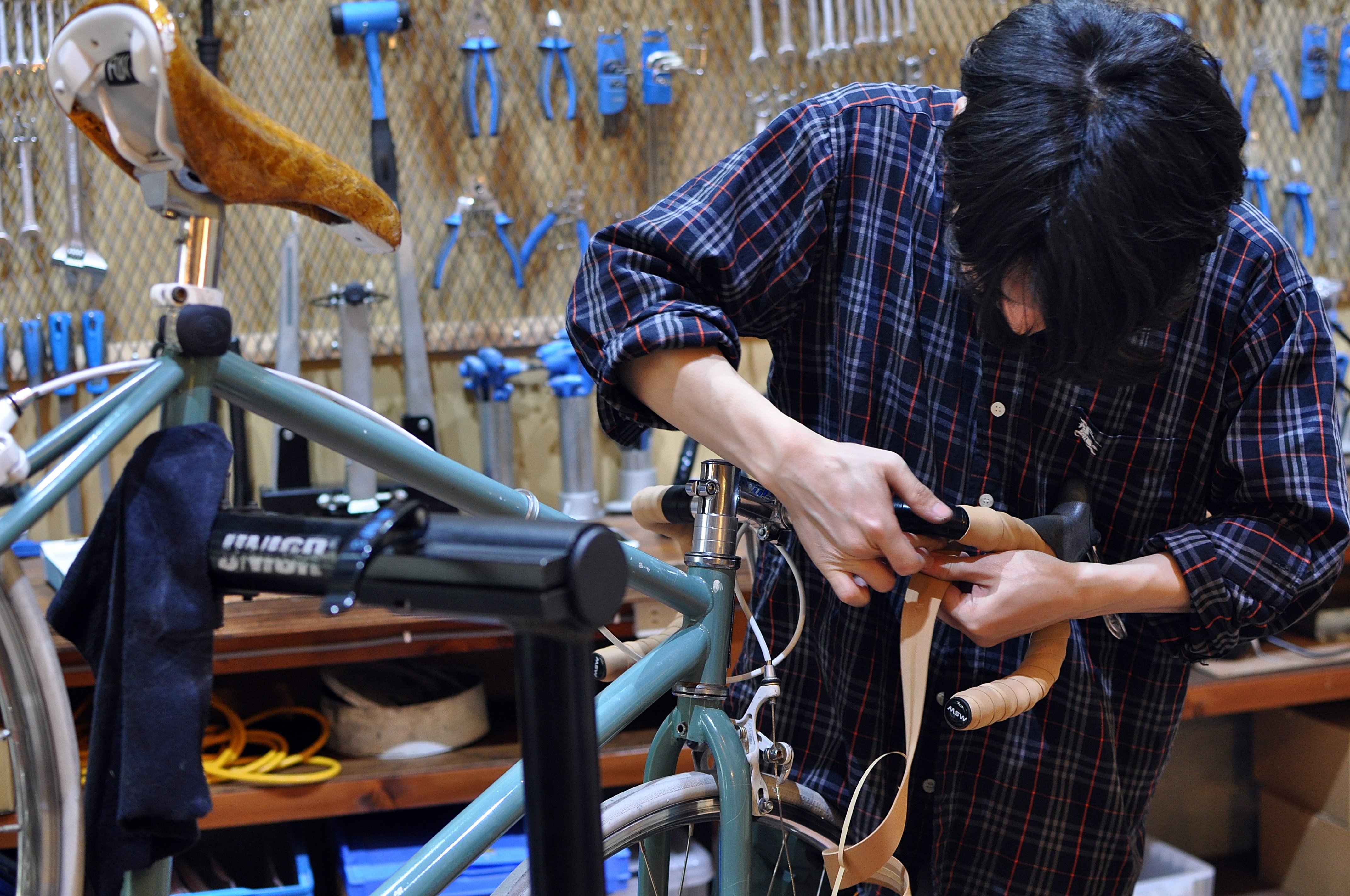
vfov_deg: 25.7
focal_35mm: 52
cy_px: 448
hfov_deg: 37.9
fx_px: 1966
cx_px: 675
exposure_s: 1/30
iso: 800
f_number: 2.8
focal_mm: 35
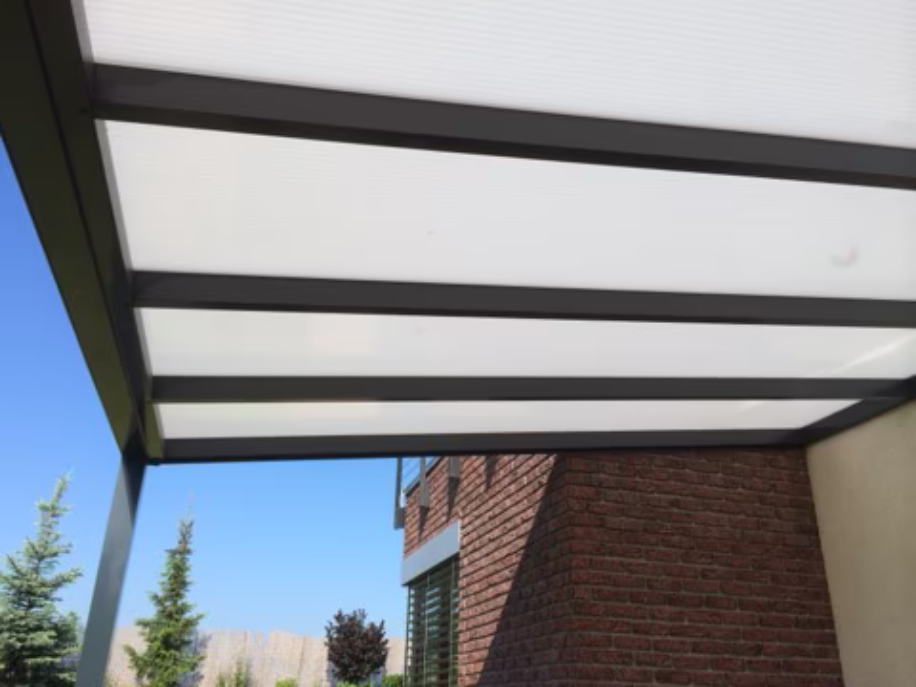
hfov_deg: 60.0
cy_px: 344
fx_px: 794
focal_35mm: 30
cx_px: 458
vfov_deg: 46.8
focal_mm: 4.12
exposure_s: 1/1786
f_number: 2.2
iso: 32
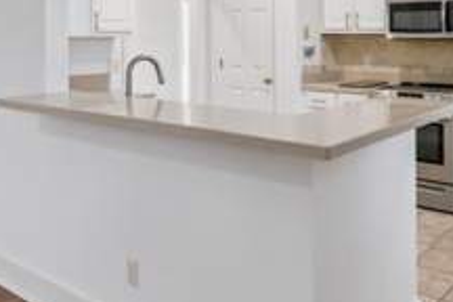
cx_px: 325
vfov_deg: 32.2
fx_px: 503
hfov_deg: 47.1
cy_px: 48
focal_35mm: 40
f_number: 8
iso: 250
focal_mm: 18
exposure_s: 1/8
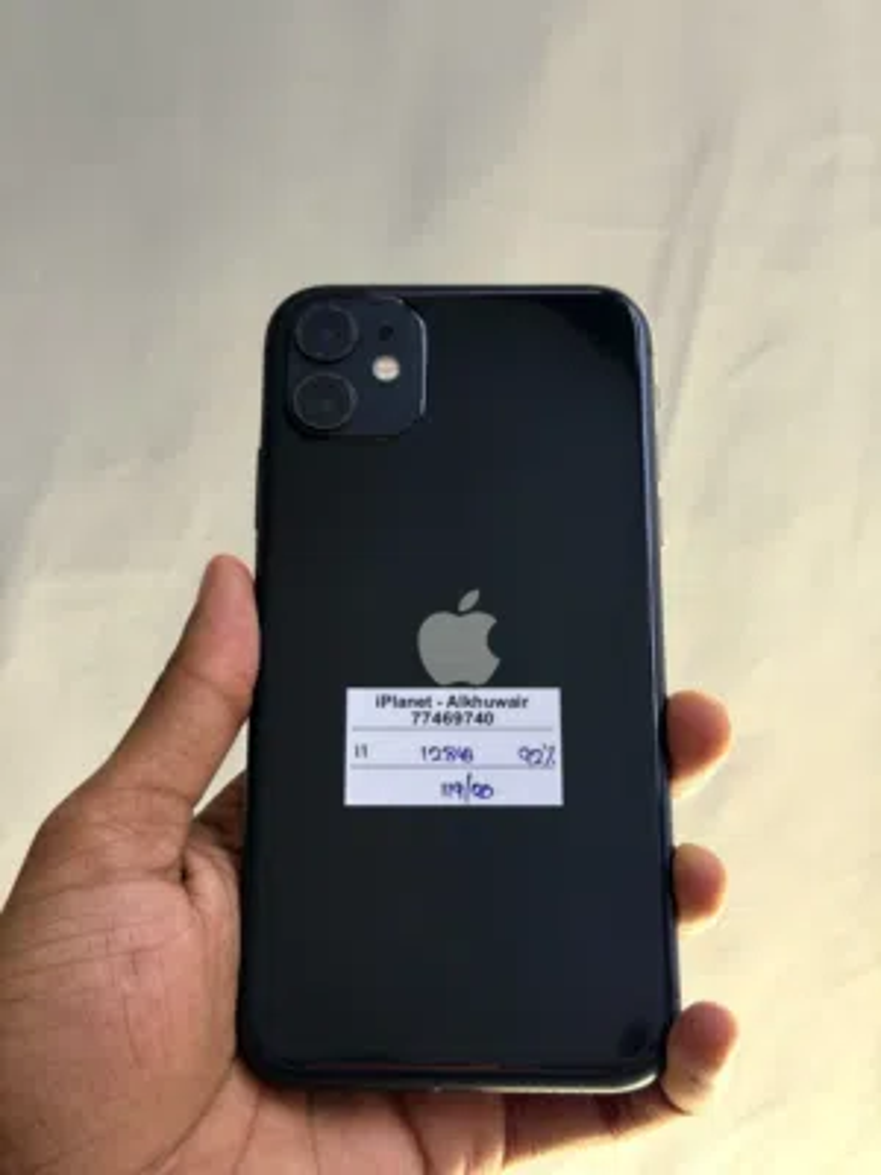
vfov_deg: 39.7
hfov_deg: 30.3
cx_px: 440
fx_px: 1629
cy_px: 588
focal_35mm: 48
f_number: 1.78
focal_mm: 6.76
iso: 100
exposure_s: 1/70
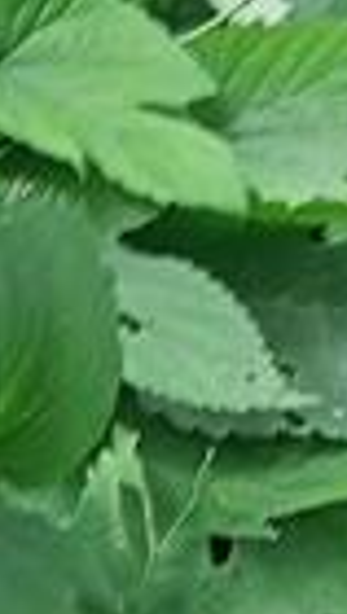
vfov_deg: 16.1
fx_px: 2138
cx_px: -575
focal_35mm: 131
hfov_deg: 8.3
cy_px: 44
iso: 116
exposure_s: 1/50
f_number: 1.8
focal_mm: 4.05
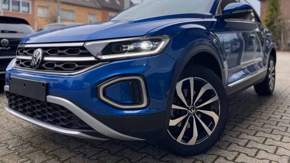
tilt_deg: -2.4
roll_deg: -1.3
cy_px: 57
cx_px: 143
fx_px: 223
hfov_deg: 66.0
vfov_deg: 39.8
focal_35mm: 29
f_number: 1.6
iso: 50
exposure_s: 1/537
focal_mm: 4.2
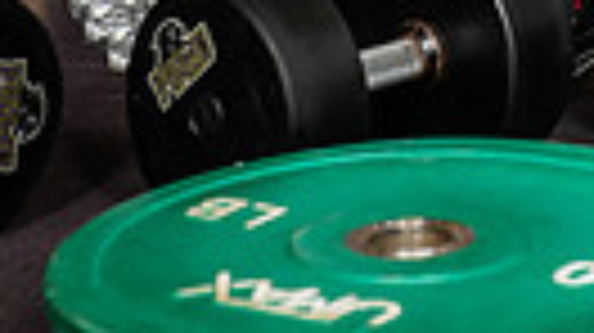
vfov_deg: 6.1
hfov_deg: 11.5
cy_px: -612
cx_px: 558
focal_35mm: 186
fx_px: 2927
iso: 500
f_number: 5.6
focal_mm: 52
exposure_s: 1/250
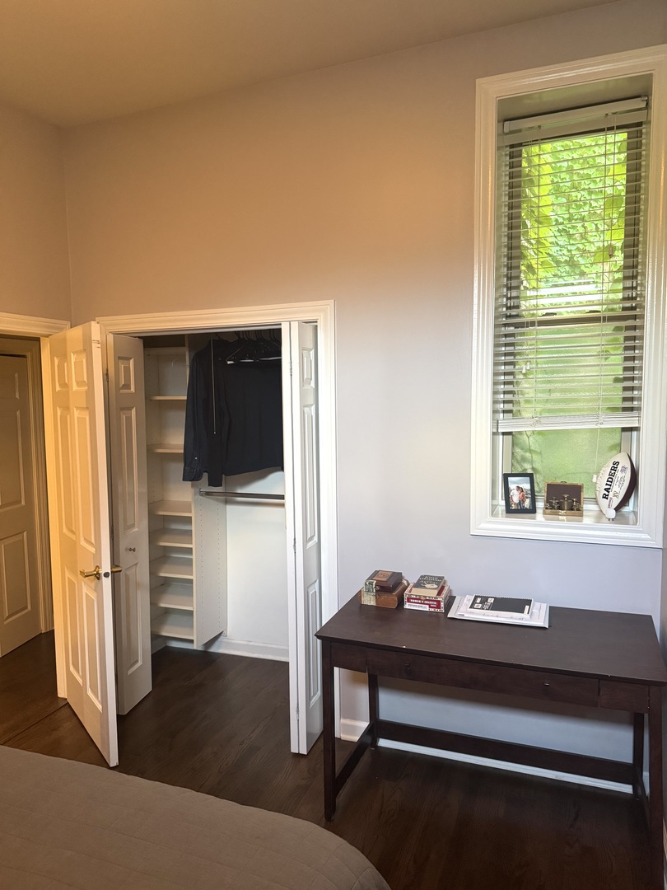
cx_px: 334
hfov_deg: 56.8
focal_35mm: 24
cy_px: 445
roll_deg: +0.7
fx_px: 617
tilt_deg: -4.6
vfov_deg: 71.6
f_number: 1.78
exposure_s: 1/60
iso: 500
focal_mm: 6.76
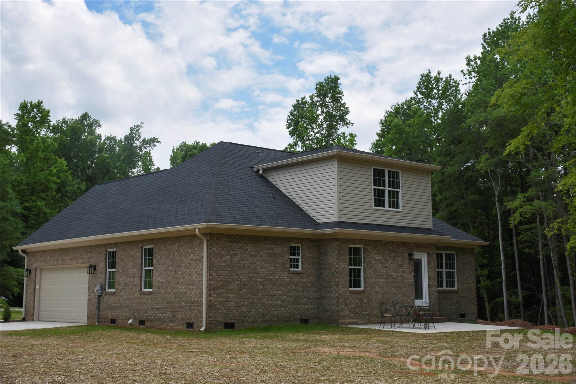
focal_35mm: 48
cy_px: 192
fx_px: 768
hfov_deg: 41.1
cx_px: 288
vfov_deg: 28.1
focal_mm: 32
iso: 100
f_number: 4
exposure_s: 1/1000
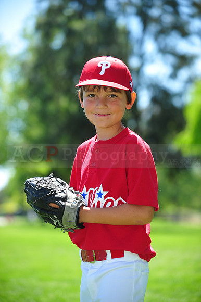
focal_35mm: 105
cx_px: 100
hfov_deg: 13.0
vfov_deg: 19.5
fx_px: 880
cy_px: 151
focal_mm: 105
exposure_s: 1/640
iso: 200
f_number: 4
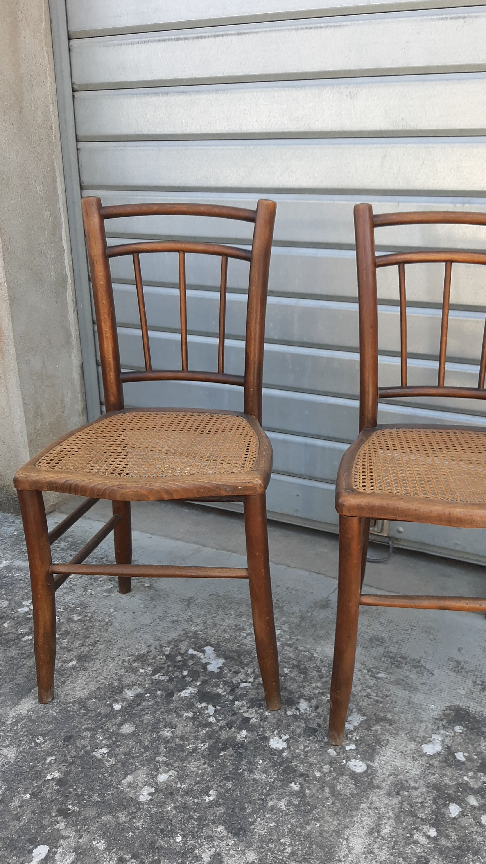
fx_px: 664
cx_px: 307
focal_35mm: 29
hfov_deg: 39.9
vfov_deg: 66.1
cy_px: 435
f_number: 1.7
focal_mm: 3.93
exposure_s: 1/310
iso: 40
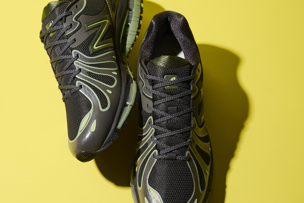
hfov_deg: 24.2
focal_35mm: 84
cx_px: 142
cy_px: 101
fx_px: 709
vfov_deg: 16.3
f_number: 8
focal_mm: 70
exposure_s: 1/125
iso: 100
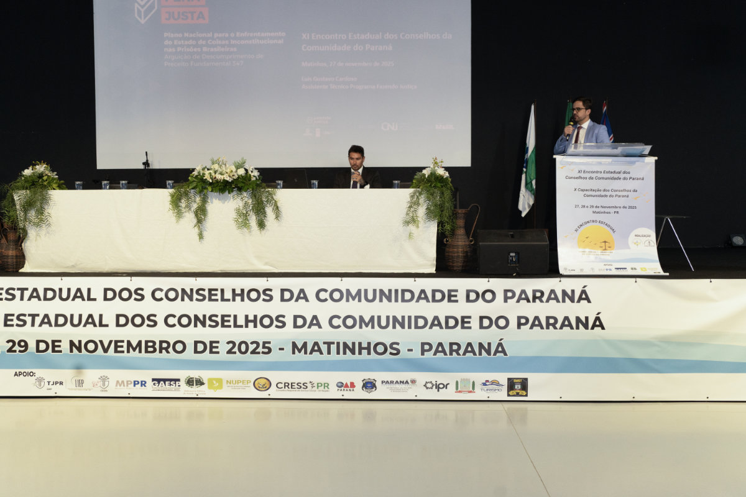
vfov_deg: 37.9
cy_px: 248
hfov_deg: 54.4
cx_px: 373
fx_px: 725
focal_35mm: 35
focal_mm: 35
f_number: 4
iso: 3200
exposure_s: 1/100
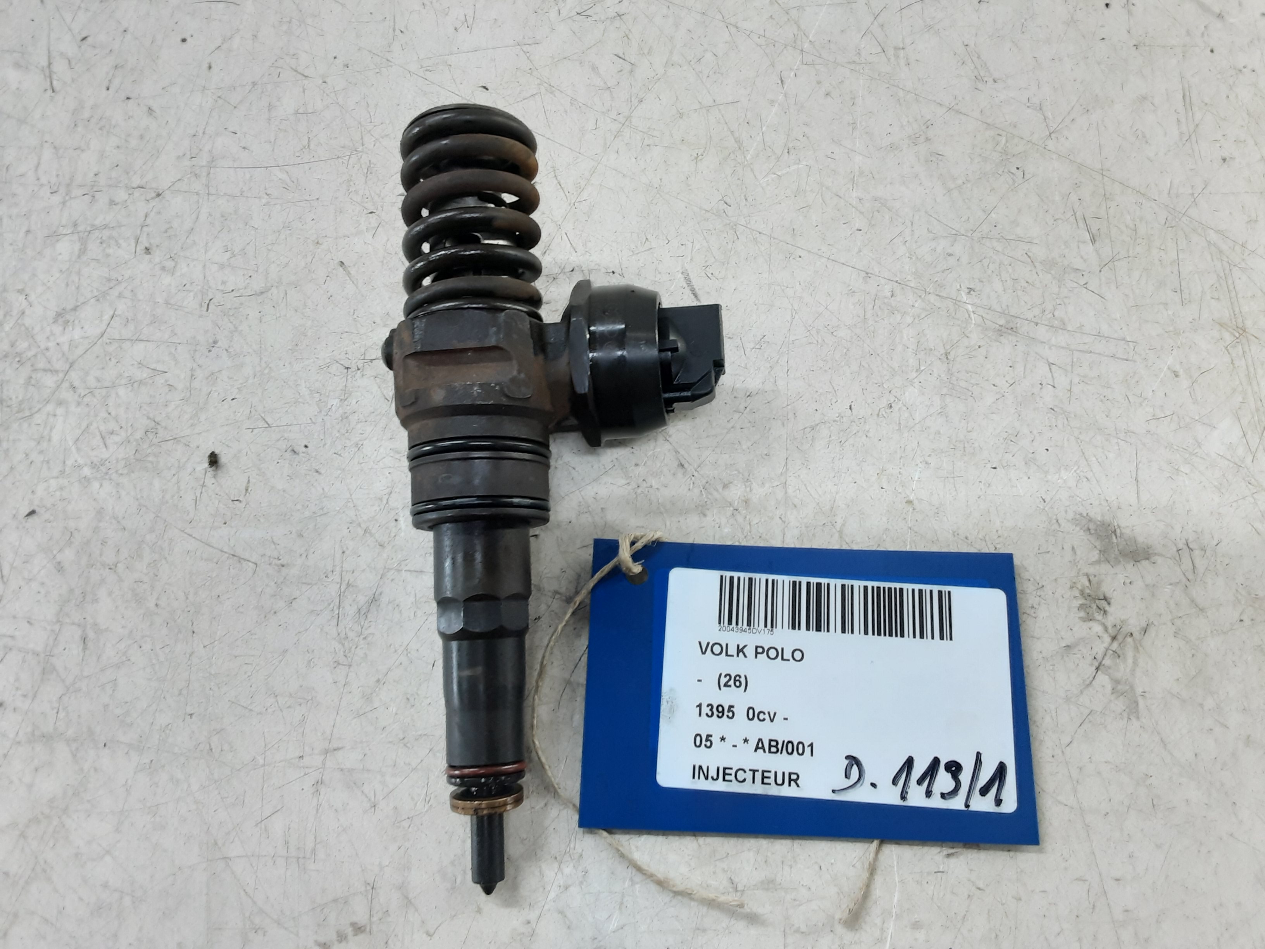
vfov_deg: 51.4
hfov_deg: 65.3
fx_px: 987
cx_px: 632
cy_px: 474
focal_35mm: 27
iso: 100
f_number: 1.9
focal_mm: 2.91
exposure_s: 1/50
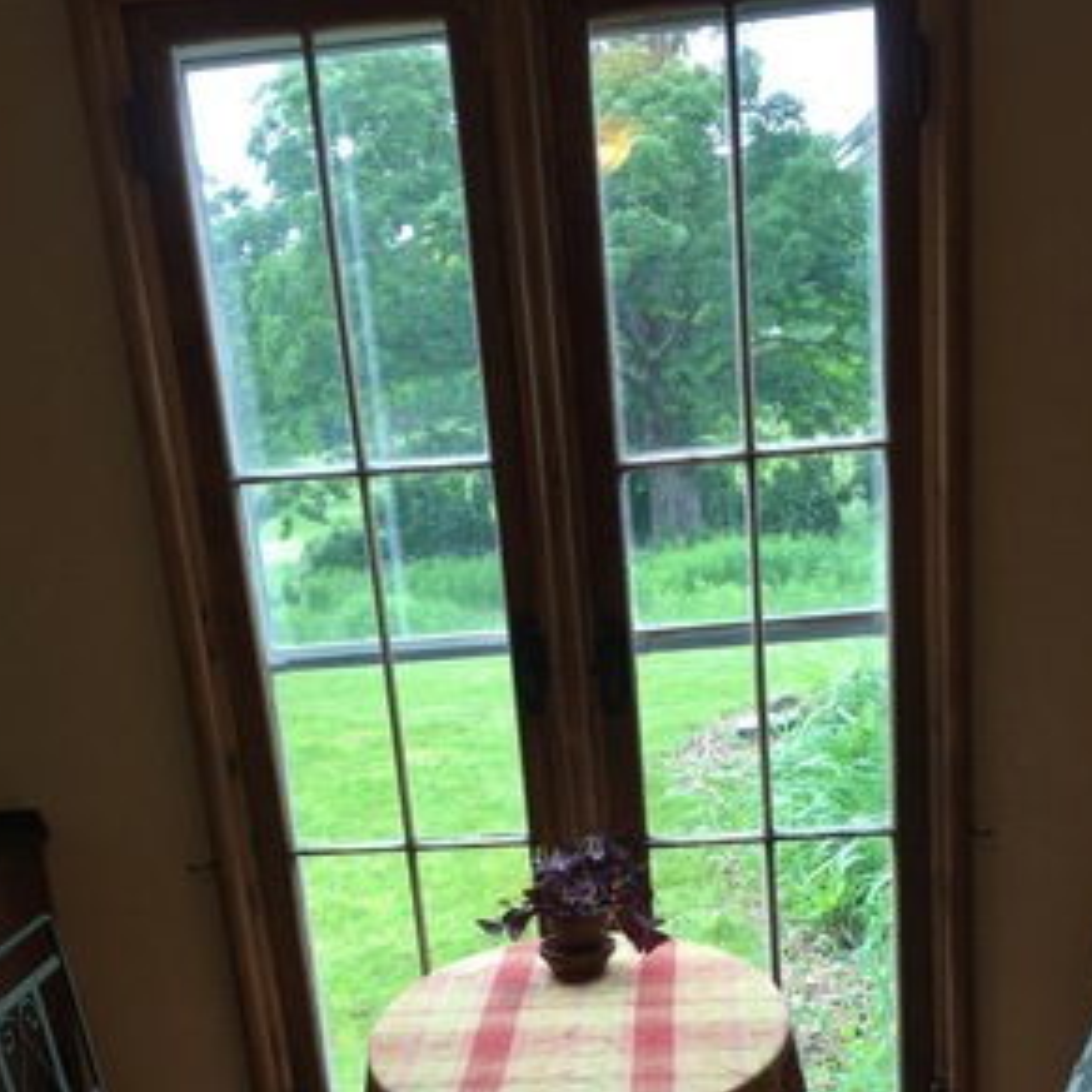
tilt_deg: -17.9
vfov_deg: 36.6
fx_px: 1570
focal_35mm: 44
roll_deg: +5.2
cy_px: 923
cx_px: 584
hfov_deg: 38.3
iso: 32
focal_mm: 4.15
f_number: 2.2
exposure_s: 1/60
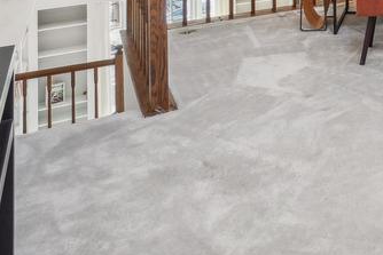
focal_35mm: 46
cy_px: -130
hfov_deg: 35.3
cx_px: 439
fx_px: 490
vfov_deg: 23.4
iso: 100
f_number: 7.1
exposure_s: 1/2.5
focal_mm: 10
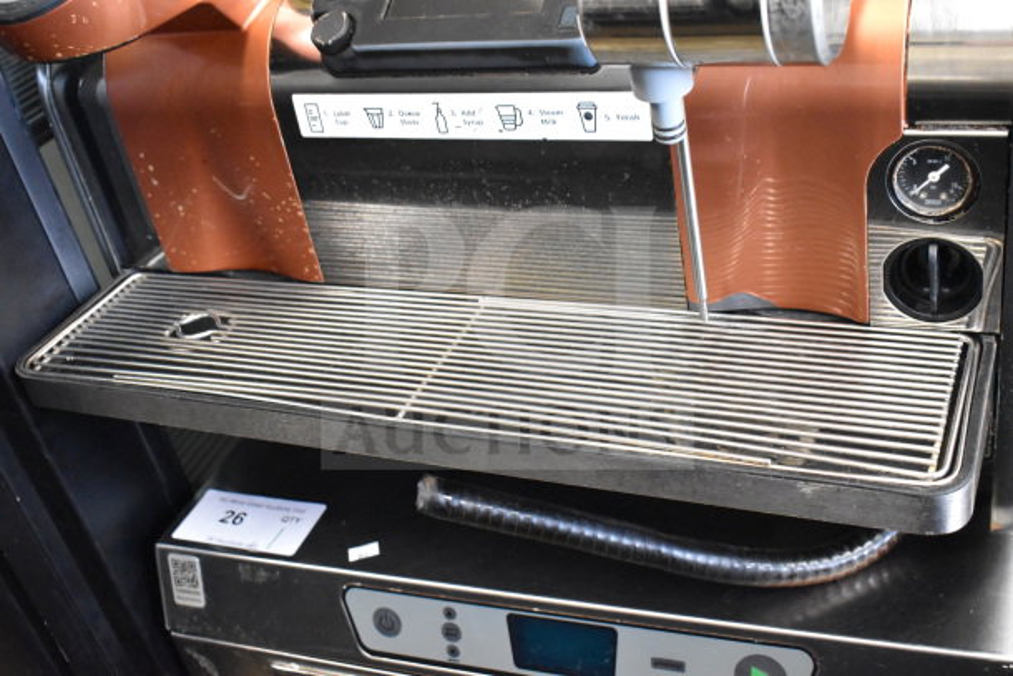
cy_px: 338
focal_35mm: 42
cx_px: 506
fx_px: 1182
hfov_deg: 46.4
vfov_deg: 31.9
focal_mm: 28
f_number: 5
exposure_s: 1/100
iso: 6400
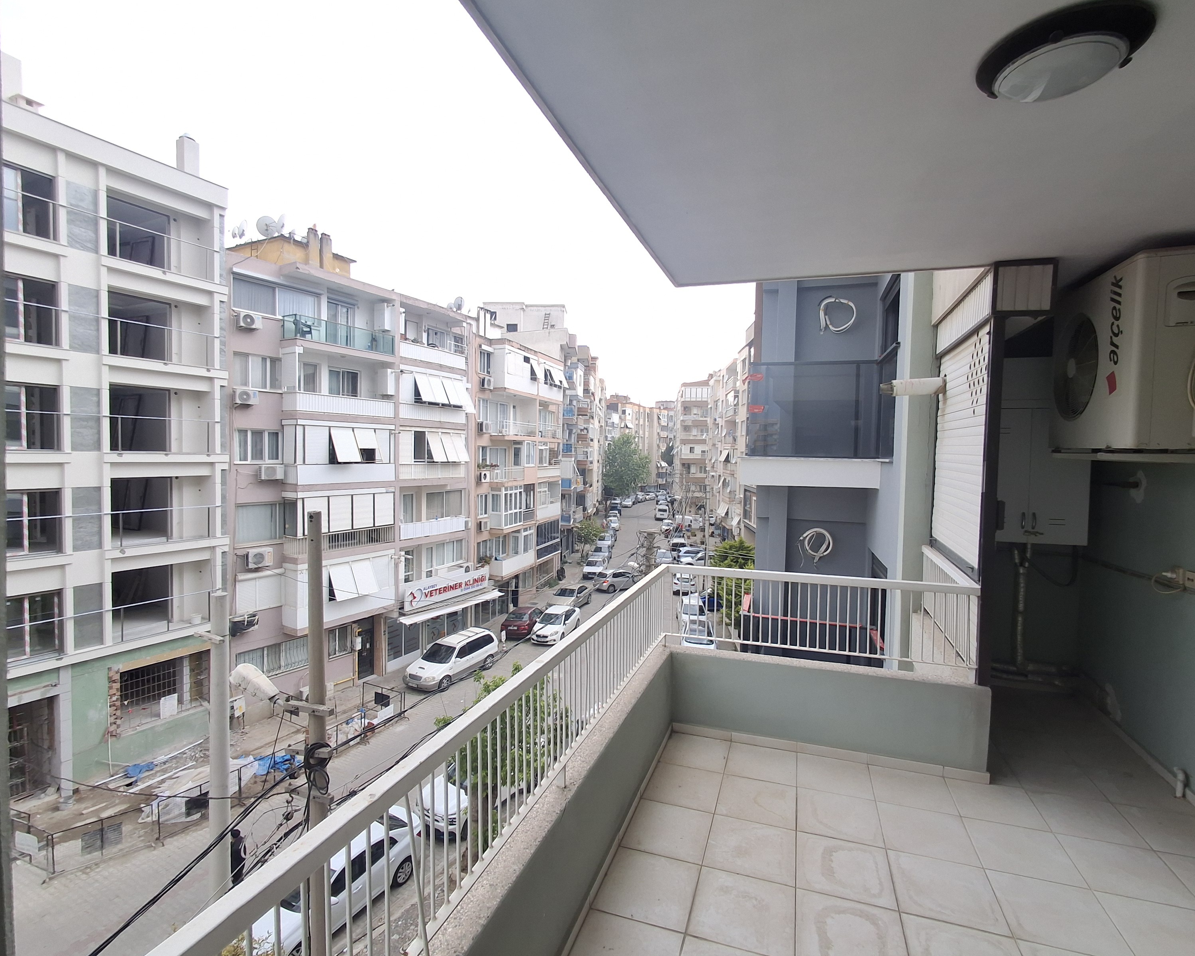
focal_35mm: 17
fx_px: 601
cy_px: 475
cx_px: 619
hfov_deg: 89.6
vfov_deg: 77.0
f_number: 2.2
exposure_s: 1/115
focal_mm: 1.64
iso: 40
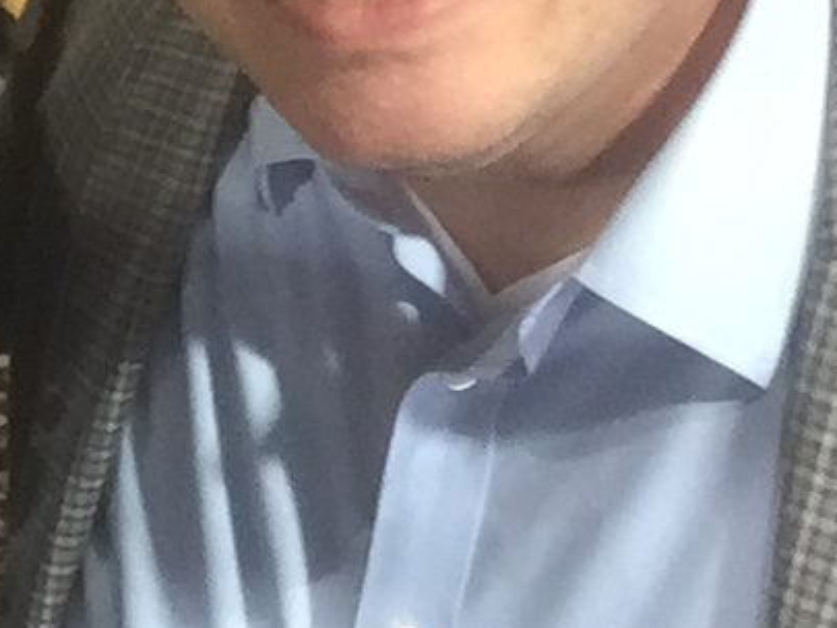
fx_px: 2370
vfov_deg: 14.7
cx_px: 21
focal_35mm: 98
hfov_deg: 19.5
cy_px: -105
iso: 200
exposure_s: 1/30
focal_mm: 2.65
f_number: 2.2
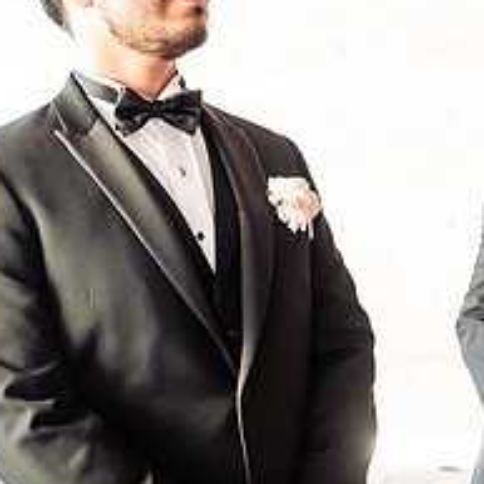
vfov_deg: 20.4
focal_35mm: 85
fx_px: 1345
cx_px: 186
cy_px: 175
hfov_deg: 20.4
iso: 1250
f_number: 3.5
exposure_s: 1/160
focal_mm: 32
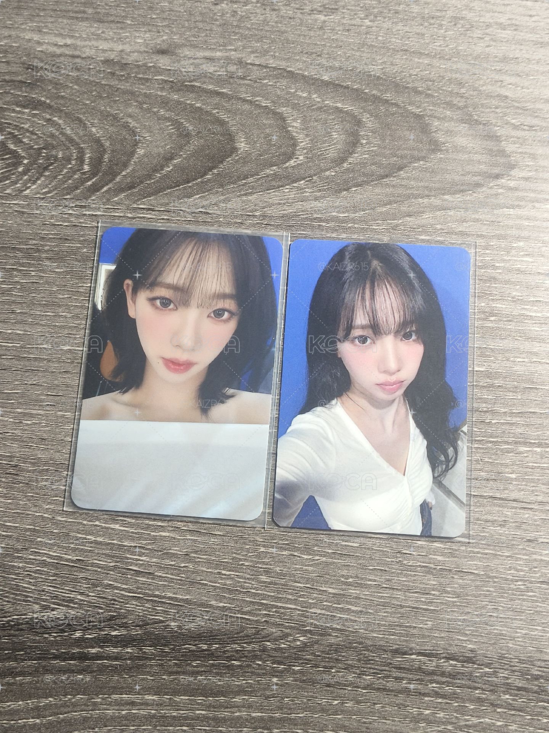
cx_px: 274
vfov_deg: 41.2
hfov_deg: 31.5
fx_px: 973
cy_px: 366
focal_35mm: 46
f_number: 1.88
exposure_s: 1/60
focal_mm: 5.56
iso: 229
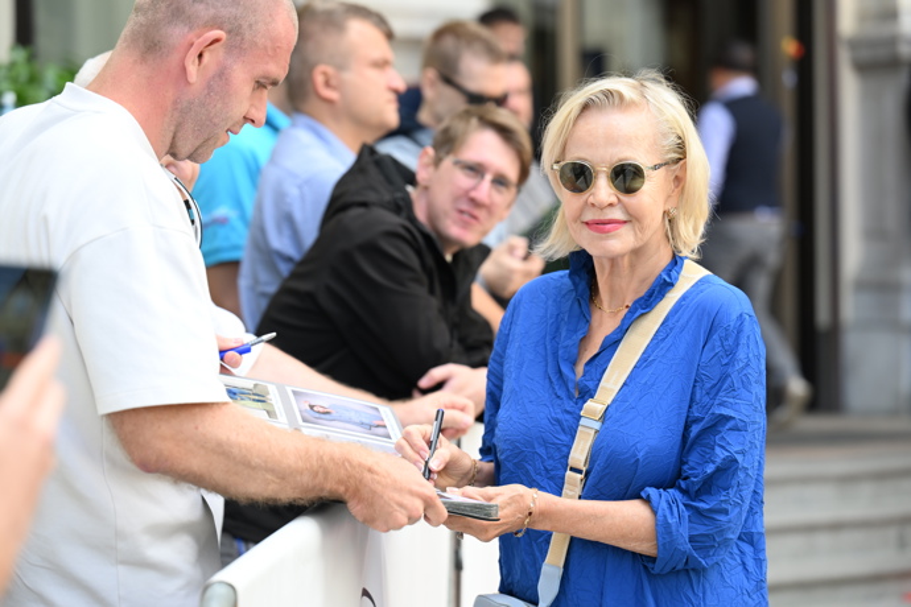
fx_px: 2657
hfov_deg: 19.5
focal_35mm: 105
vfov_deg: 13.0
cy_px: 304
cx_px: 456
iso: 640
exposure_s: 1/1000
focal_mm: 105
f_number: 3.5
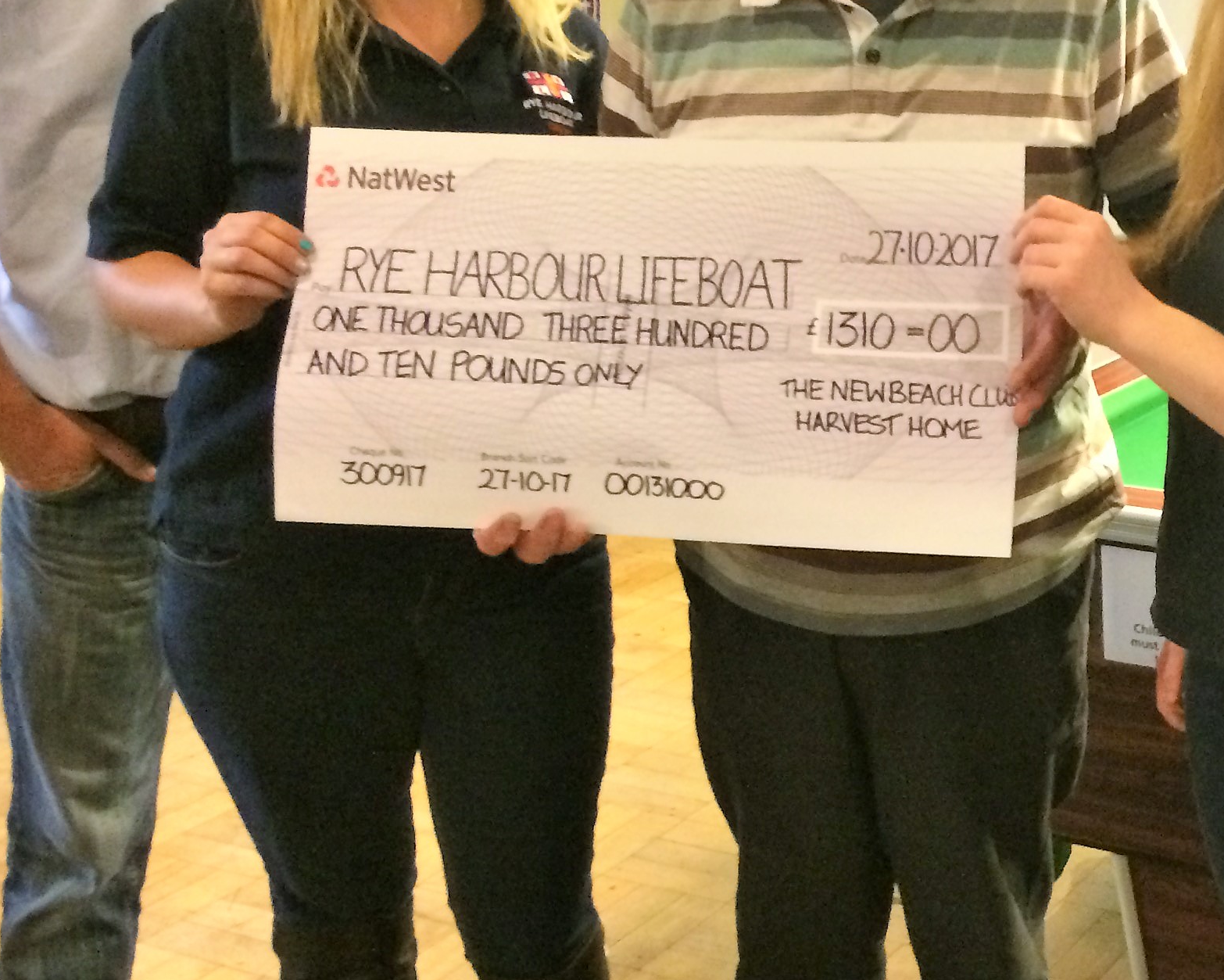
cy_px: 425
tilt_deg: -14.9
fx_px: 2137
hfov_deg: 30.5
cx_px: 1115
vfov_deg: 25.8
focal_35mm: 59
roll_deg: -1.5
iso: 400
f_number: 2.2
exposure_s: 1/17
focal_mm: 4.15
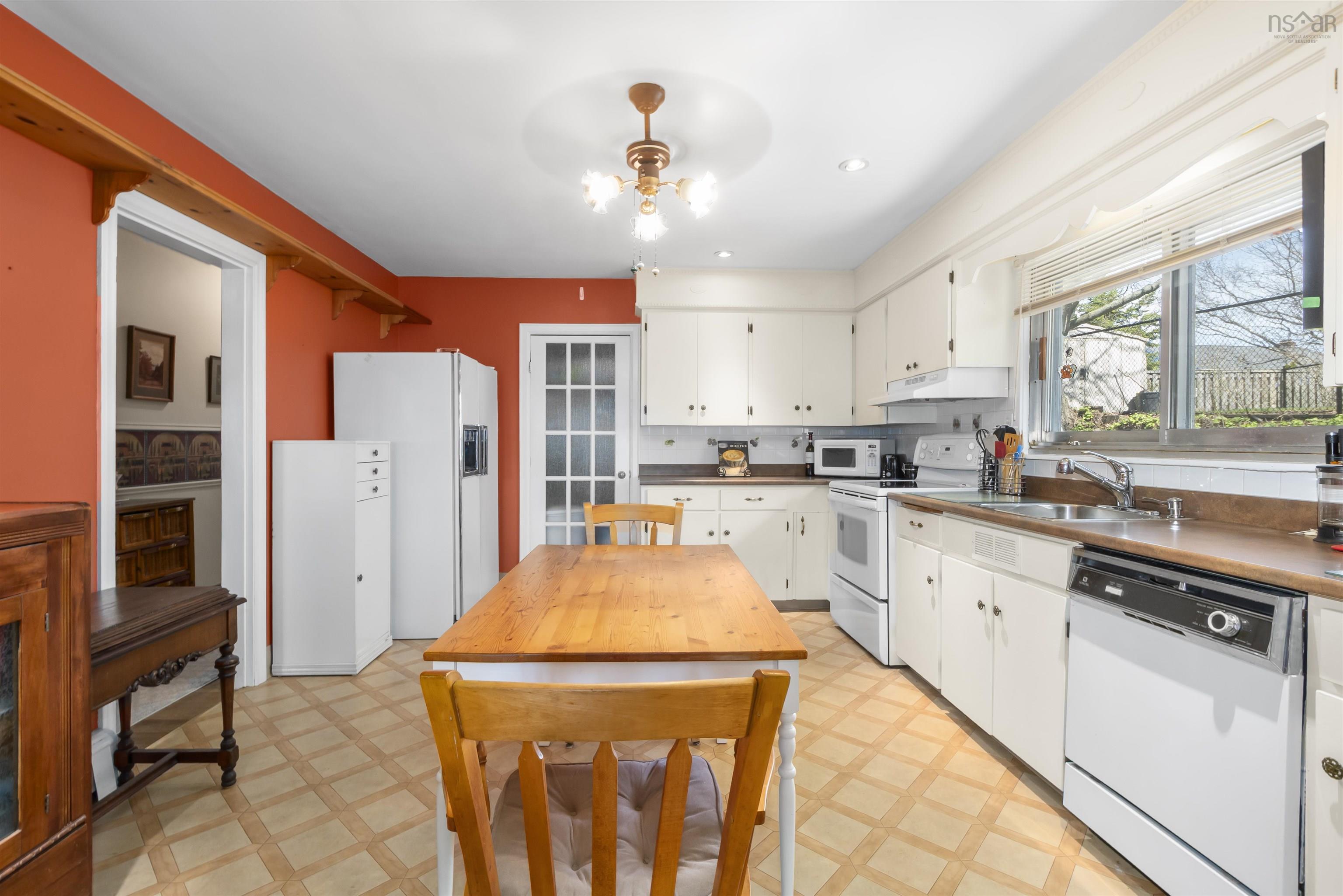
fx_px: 560
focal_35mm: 15
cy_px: 448
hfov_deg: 100.4
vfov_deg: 77.3
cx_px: 672
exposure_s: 1/8
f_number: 10
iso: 400
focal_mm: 10
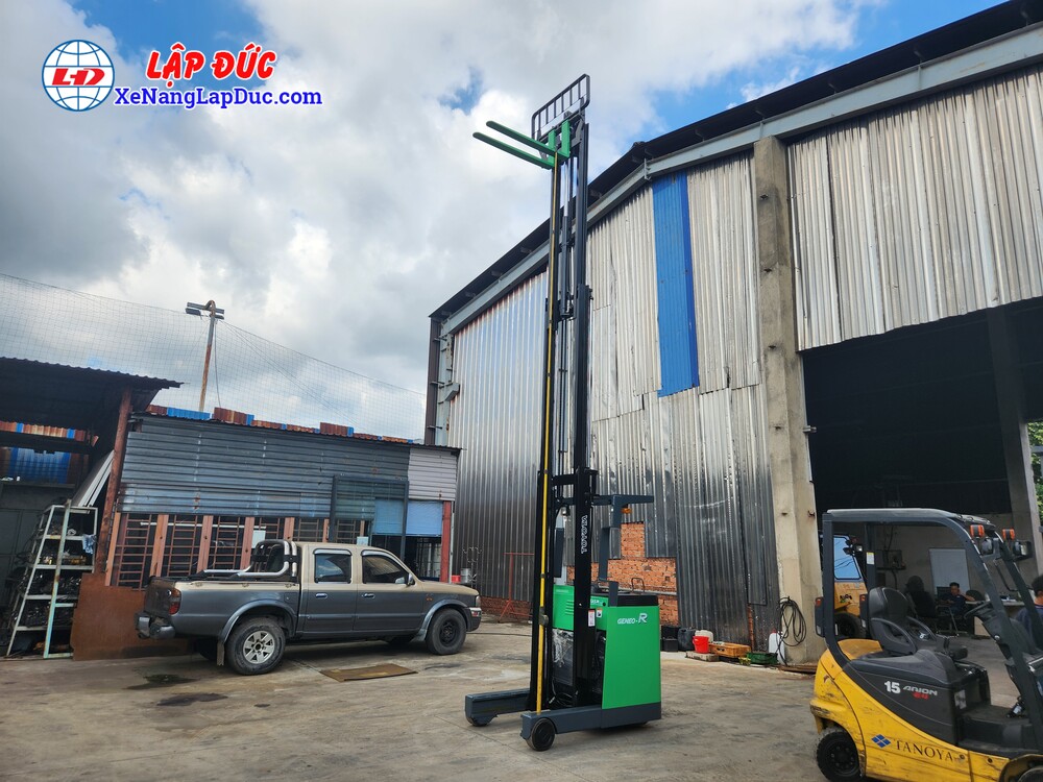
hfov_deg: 73.9
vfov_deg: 58.9
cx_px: 522
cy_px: 391
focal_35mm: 23
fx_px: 693
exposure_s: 1/1064
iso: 20
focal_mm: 5.4
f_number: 1.8
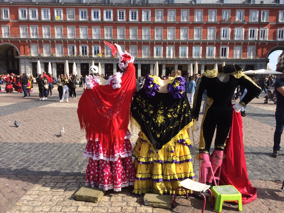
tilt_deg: -9.7
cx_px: 142
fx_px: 238
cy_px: 106
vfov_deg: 48.2
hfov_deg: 61.7
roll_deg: +0.2
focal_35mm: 29
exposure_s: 1/1282
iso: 32
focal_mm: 4.15
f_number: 2.2
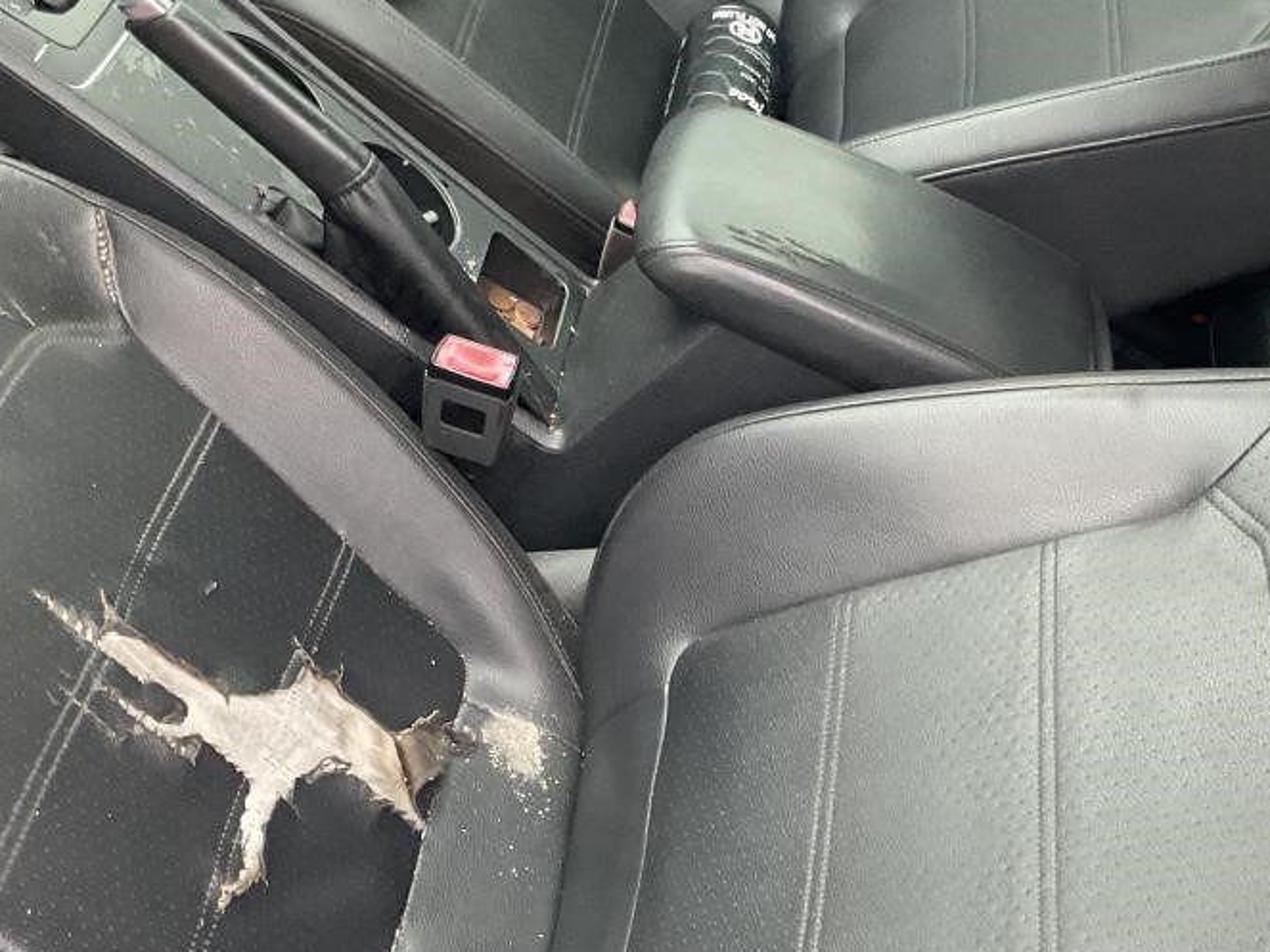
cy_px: 454
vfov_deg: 26.1
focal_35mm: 56
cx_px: 732
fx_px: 2054
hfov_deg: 34.3
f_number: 1.8
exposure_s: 1/60
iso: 250
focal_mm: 3
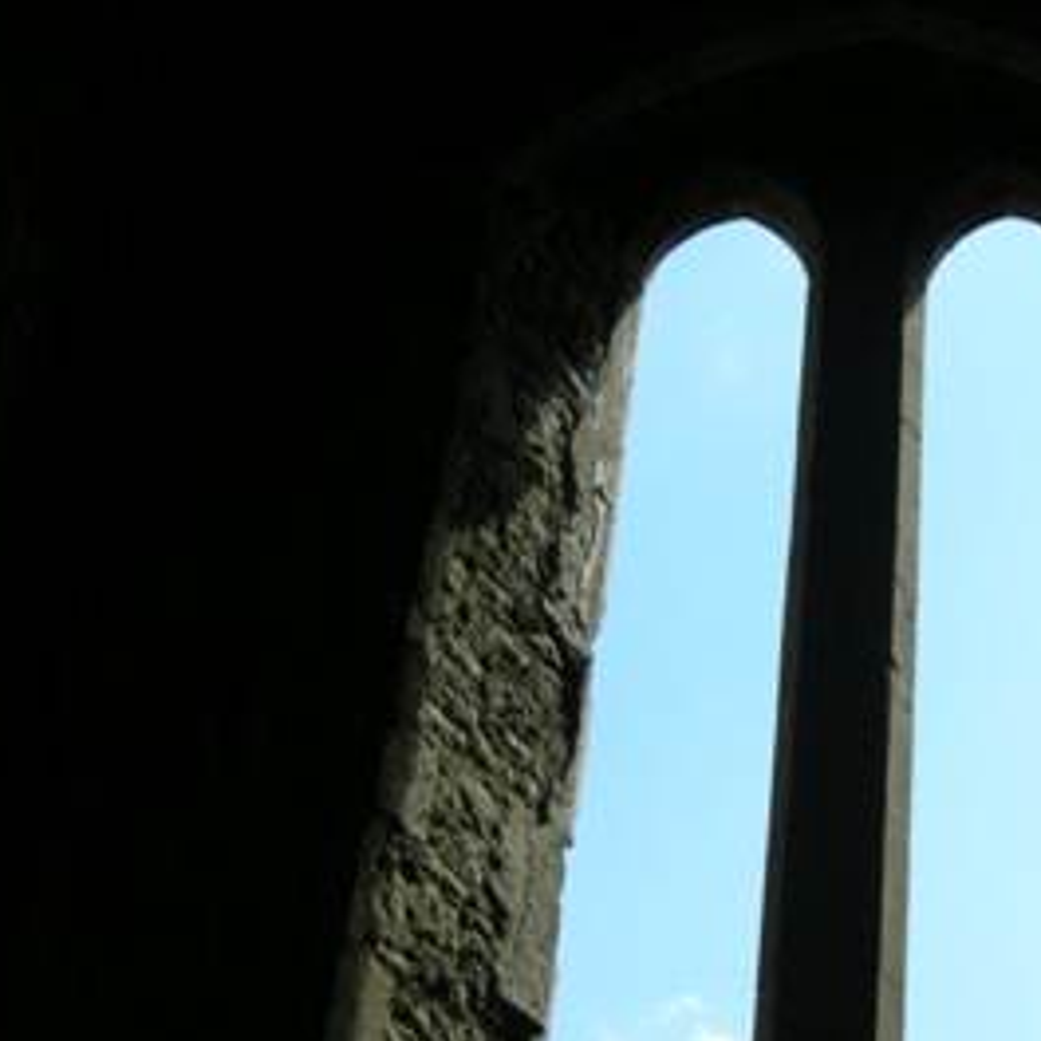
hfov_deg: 22.2
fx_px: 2620
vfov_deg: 22.2
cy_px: 808
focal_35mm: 77
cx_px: 828
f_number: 5.4
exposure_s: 1/212
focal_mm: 7.5
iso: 64
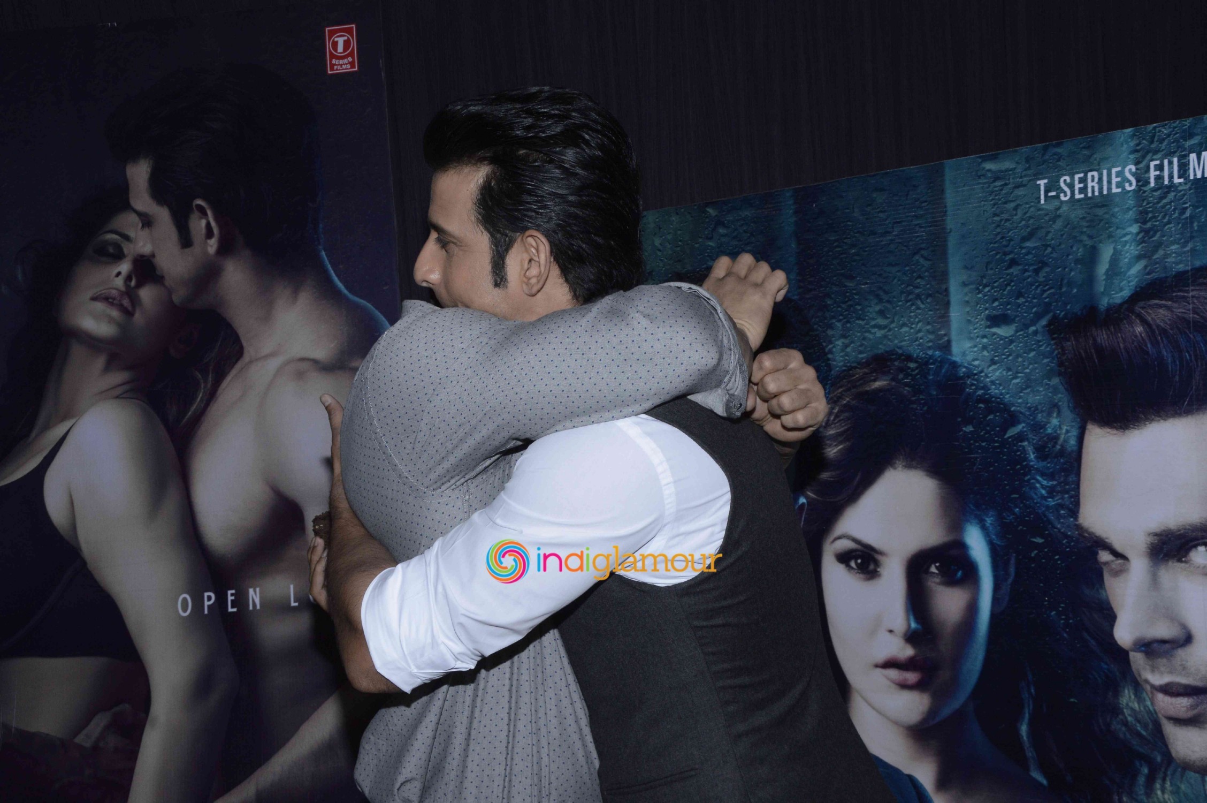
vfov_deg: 28.0
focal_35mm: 48
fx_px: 1608
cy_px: 402
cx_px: 604
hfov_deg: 41.1
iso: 800
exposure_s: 1/200
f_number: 13
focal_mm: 32
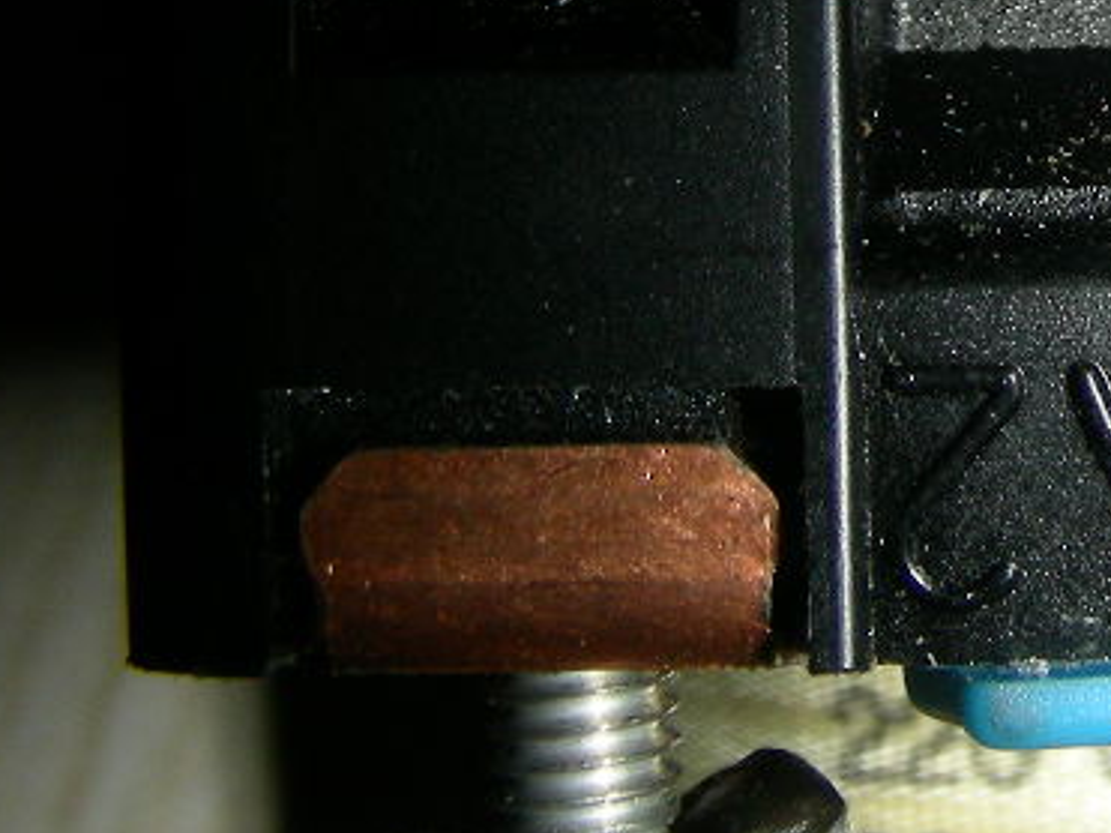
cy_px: -186
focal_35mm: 105
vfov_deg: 13.7
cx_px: 1395
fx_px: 3369
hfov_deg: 17.7
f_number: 6.8
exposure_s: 1/60.1
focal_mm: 6.3
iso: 50
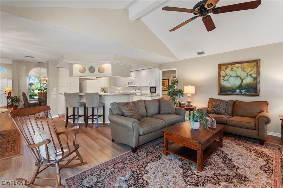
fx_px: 118
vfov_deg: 77.1
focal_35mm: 15
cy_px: 94
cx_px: 142
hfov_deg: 100.5
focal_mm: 10
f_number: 8
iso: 200
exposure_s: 1/2
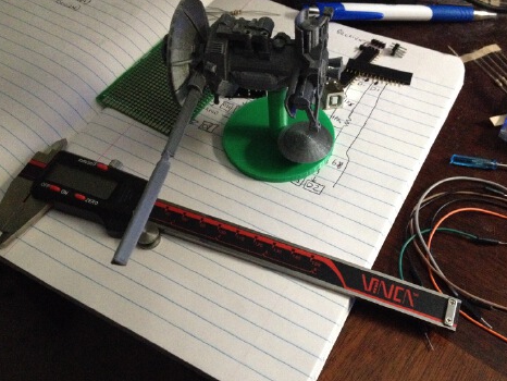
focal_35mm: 40
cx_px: 281
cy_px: 181
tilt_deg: -53.1
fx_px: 586
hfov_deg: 46.7
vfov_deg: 36.0
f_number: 2.4
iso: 800
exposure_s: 1/15
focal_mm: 4.28
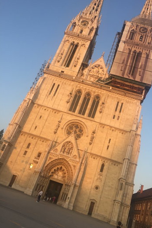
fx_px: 196
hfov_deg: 42.2
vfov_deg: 60.3
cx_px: 86
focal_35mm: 31
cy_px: 112
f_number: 2.2
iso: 32
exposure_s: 1/534
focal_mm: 4.15
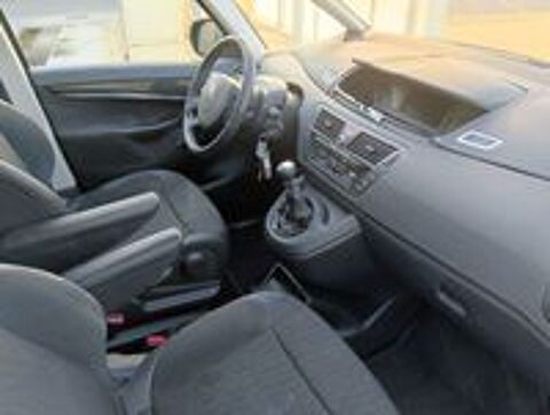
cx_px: 275
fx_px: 414
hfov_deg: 67.2
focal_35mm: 26
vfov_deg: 53.2
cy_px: 208
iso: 262
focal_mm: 3.96
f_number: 1.8
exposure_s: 1/50
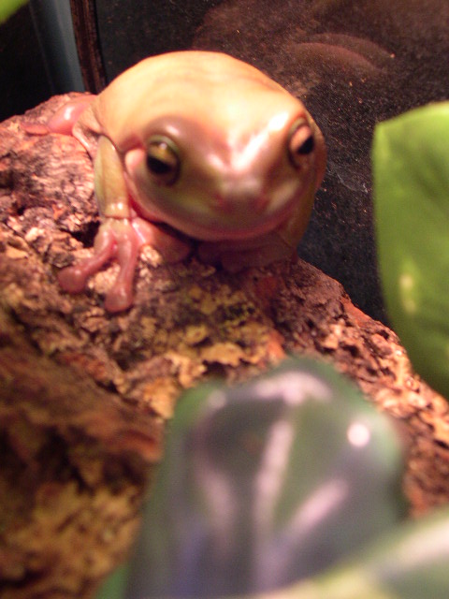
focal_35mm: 57
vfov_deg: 33.8
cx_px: 224
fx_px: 986
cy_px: 300
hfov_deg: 25.7
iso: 222
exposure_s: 1/3.6
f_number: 3.4
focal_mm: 12.2
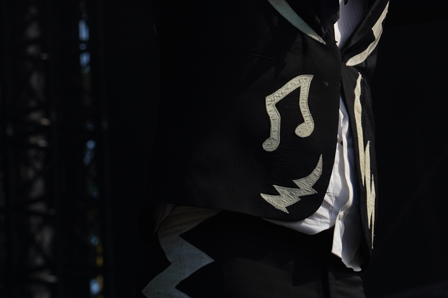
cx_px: 354
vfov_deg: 5.1
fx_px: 3347
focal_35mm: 269
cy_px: -81
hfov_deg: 7.6
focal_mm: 105
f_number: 7.1
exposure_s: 1/400
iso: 100
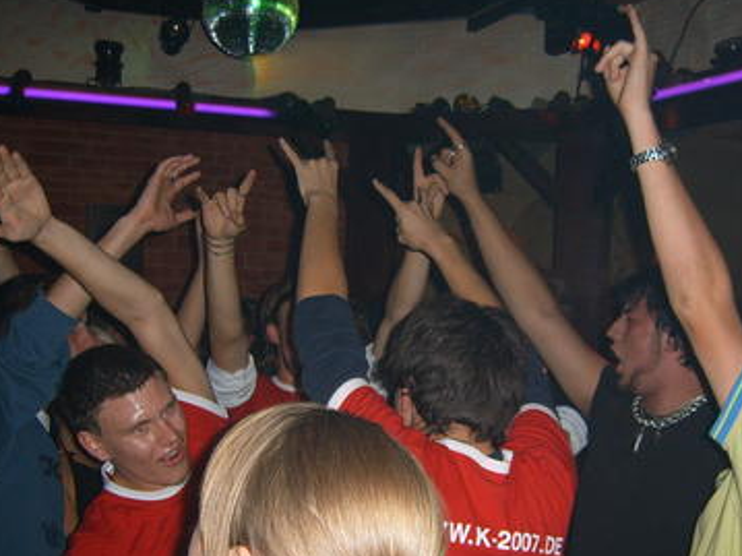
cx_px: 407
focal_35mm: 46
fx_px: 986
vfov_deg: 31.4
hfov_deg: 41.2
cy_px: 337
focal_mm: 5.8
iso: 100
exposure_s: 1/30
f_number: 2.8
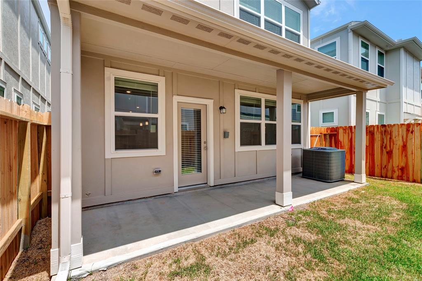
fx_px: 176
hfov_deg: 100.4
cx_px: 211
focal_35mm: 15
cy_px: 140
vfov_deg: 77.3
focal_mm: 10
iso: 200
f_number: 8
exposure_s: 1/320
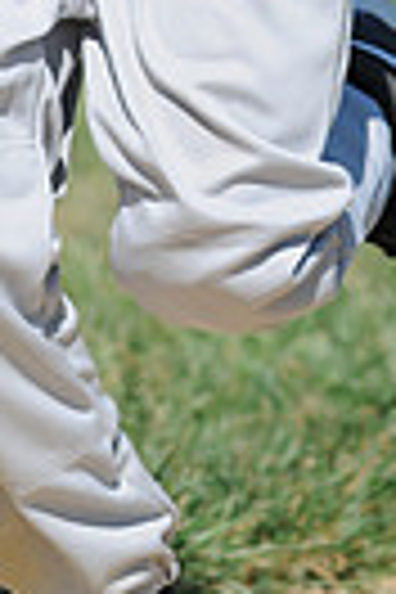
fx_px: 32634
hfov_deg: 0.7
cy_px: -477
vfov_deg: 1.0
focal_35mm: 1978
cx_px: 182
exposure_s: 1/2000
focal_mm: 300
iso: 200
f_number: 4
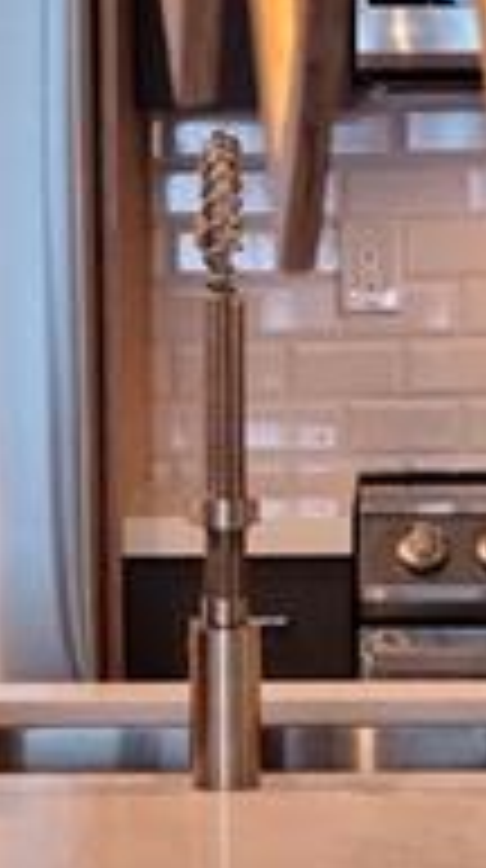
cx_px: 360
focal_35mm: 190
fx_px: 4370
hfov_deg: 6.4
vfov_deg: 11.3
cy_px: 589
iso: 160
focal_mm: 5.9
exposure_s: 1/60
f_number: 2
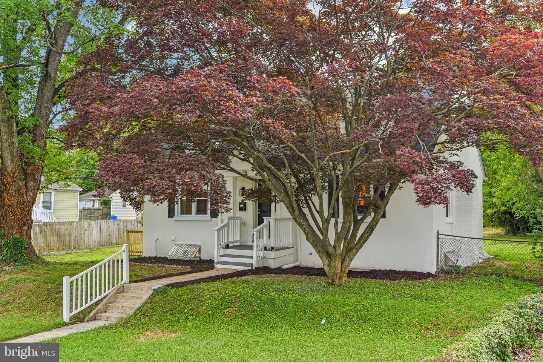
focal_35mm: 35
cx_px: 272
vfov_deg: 37.9
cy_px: 181
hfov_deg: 54.4
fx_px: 528
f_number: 8
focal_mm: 35
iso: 400
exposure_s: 1/100
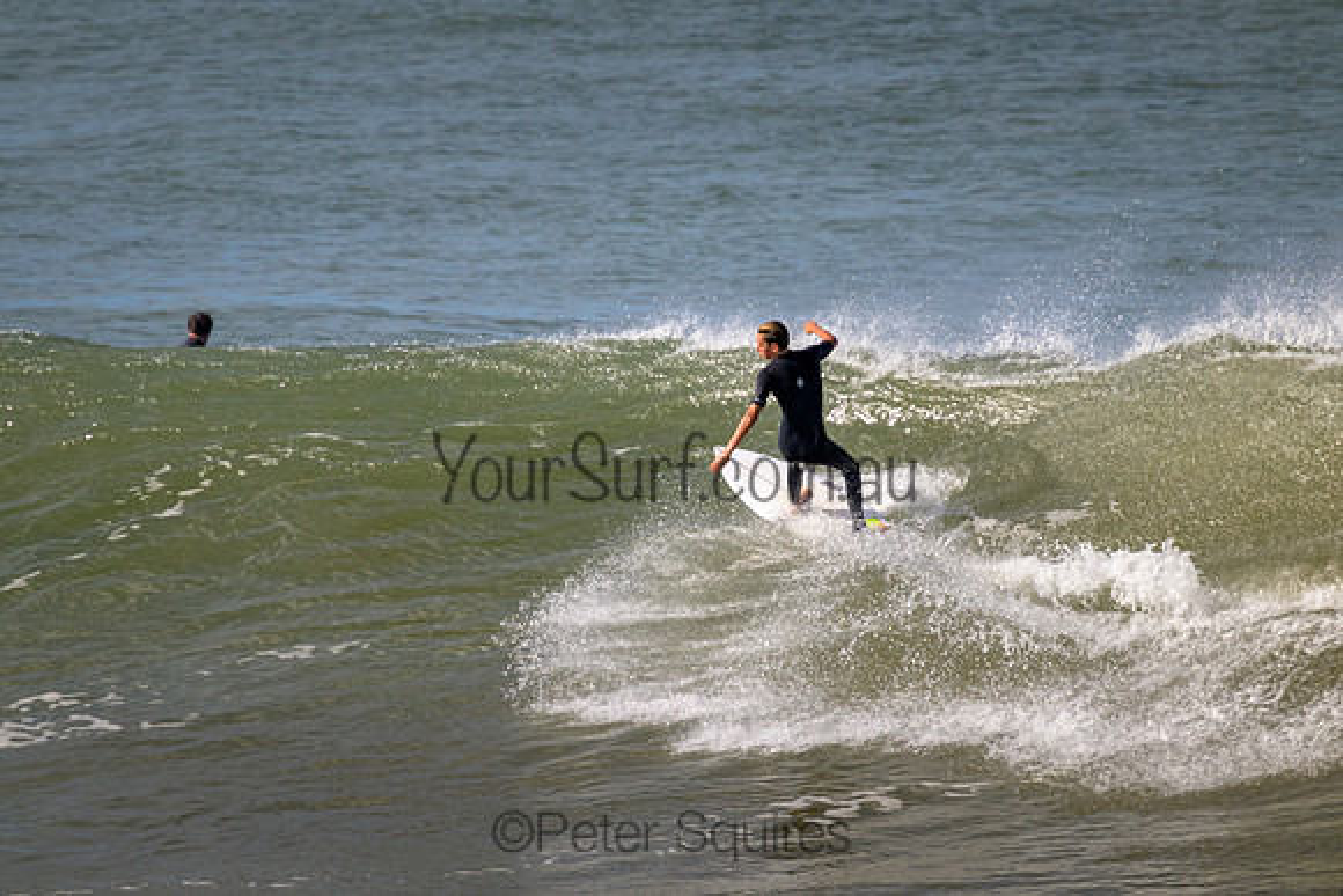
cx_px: 672
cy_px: 448
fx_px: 29850
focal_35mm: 800
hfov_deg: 2.6
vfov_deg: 1.7
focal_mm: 800
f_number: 11
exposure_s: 1/2000
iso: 900
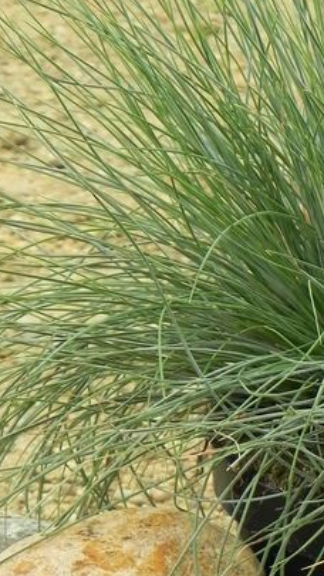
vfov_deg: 9.5
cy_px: 383
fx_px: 3450
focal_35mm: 226
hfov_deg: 5.3
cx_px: 416
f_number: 4.5
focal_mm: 18.8
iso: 160
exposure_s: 1/160
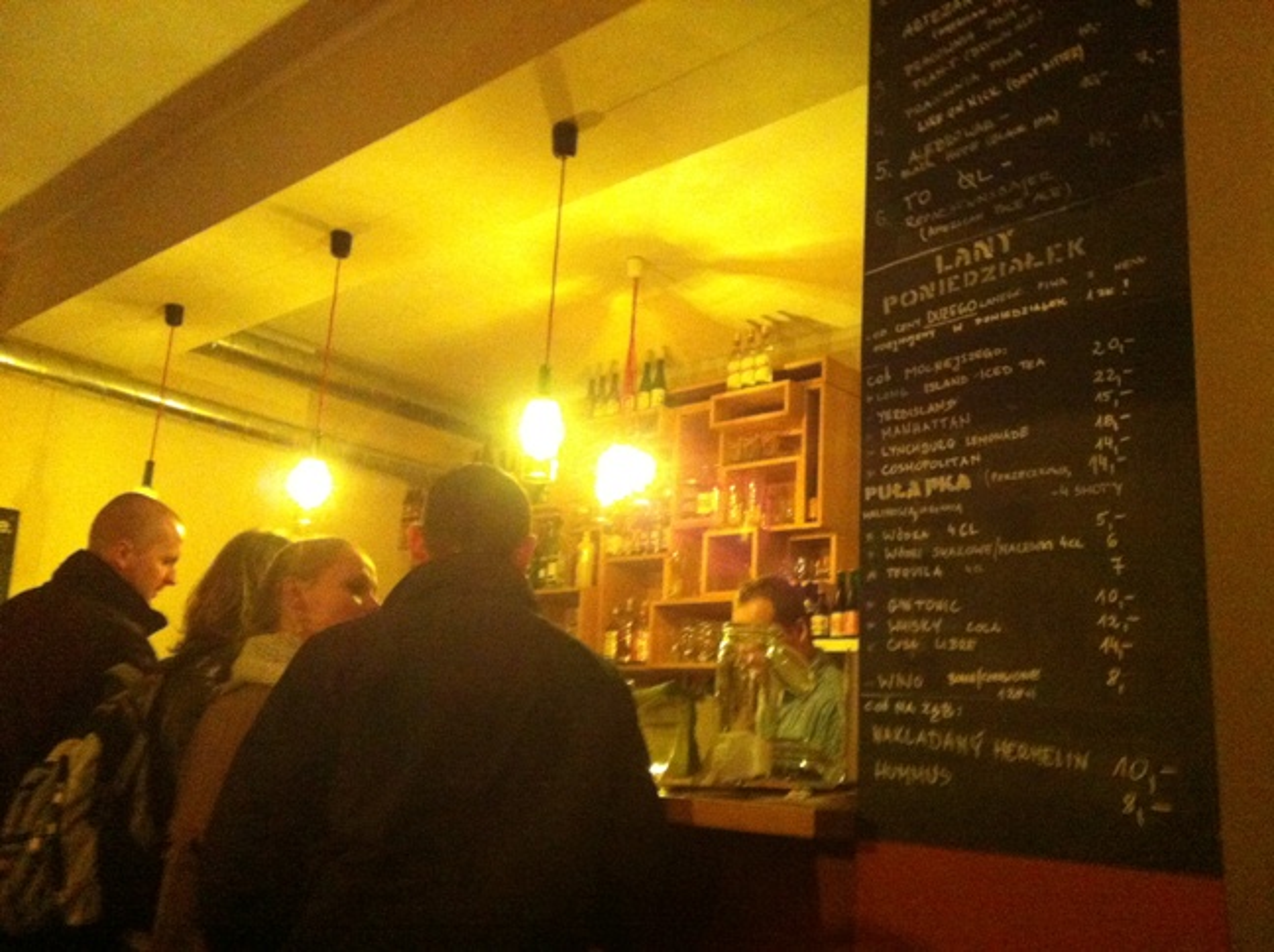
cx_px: 637
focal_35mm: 35
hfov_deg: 52.7
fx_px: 1286
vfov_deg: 40.6
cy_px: 476
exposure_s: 1/15
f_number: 2.8
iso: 1000
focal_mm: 3.85
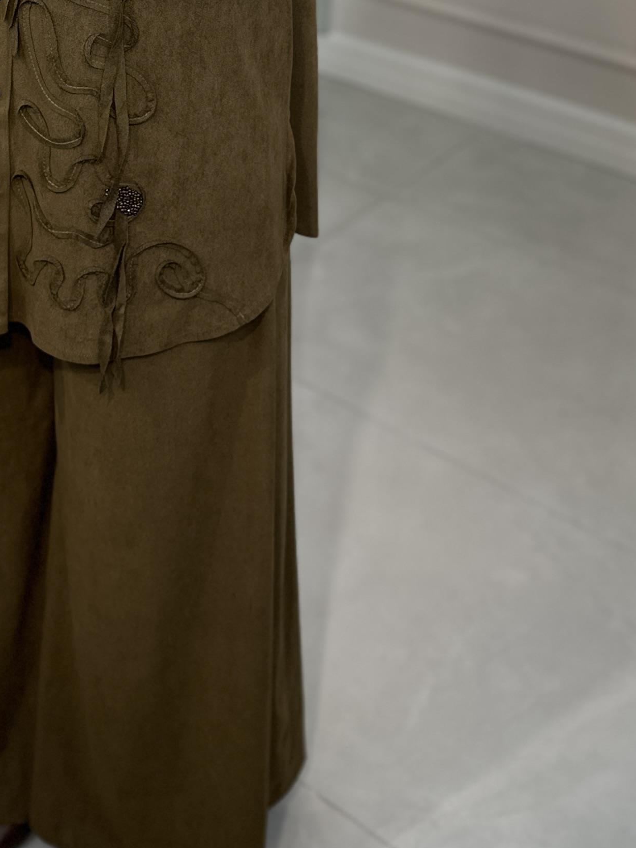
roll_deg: +0.8
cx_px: 43
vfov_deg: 30.0
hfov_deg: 24.0
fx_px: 1445
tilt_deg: -19.7
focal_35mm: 59
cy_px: -42
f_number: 1.78
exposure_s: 1/864
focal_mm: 6.86
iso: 80
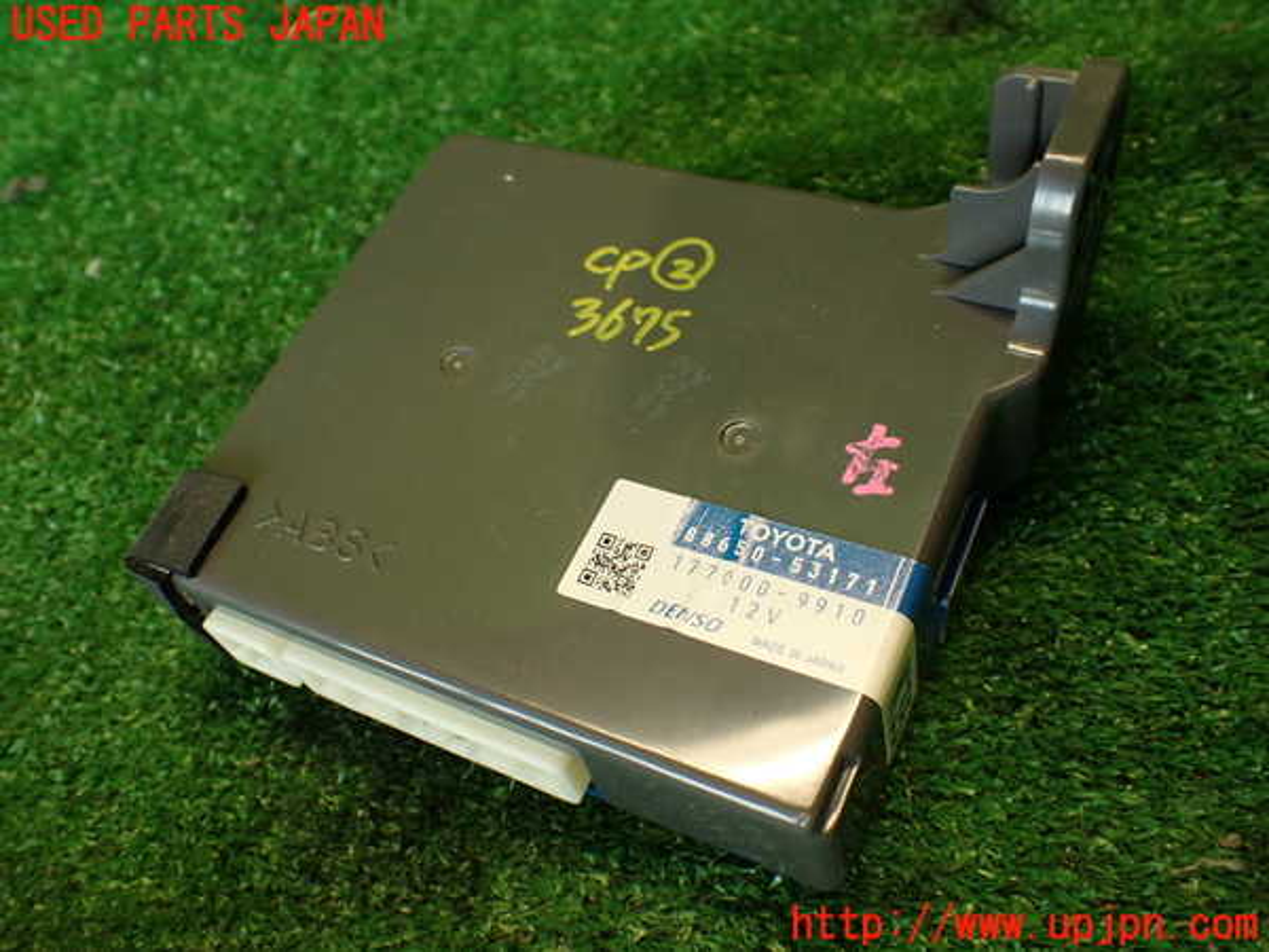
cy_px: 476
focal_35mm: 32
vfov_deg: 44.2
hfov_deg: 56.8
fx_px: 1173
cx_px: 634
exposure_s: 1/40
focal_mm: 5.79
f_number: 2.4
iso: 200
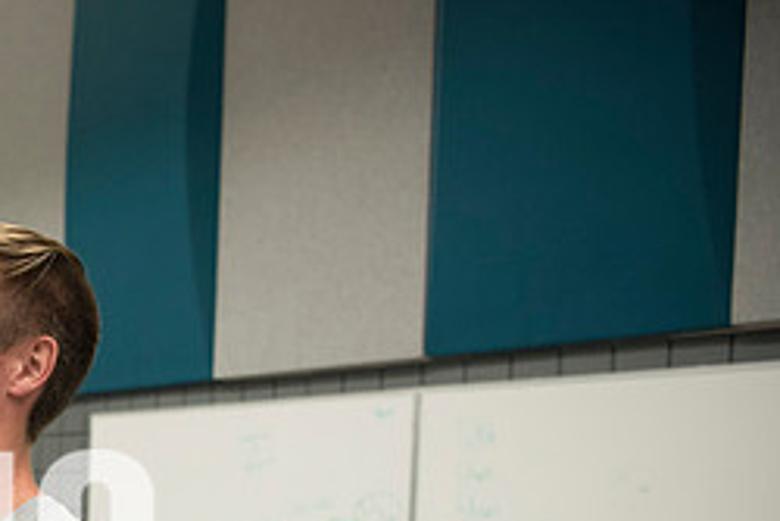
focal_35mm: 65
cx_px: -81
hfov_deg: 28.1
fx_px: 1409
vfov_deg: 19.9
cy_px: 597
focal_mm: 28
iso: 1250
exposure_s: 1/160
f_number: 2.8
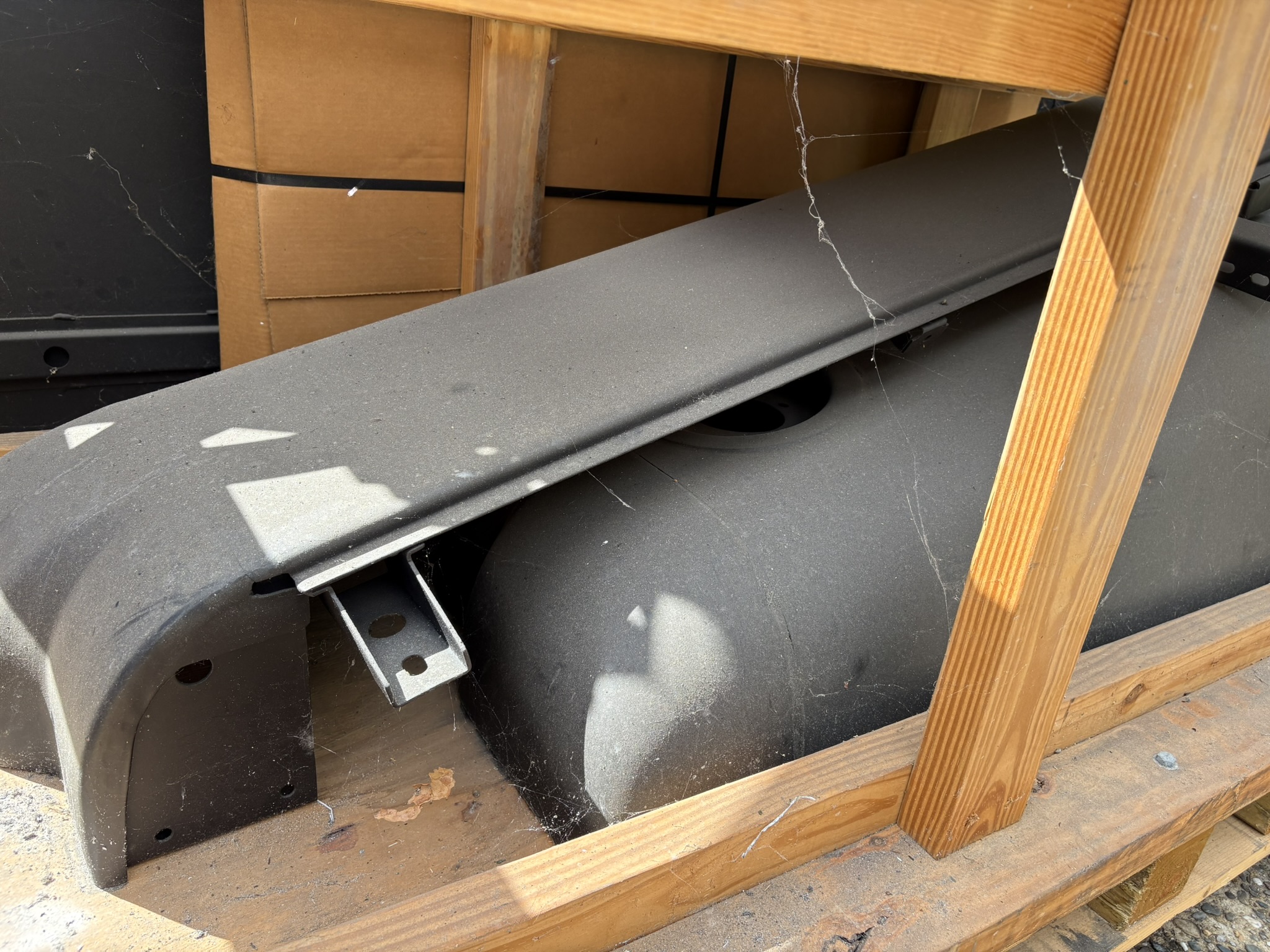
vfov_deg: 53.1
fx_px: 954
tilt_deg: -27.4
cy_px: 476
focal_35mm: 26
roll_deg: -5.6
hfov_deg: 67.3
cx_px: 635
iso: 64
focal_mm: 5.96
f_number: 1.6
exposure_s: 1/618
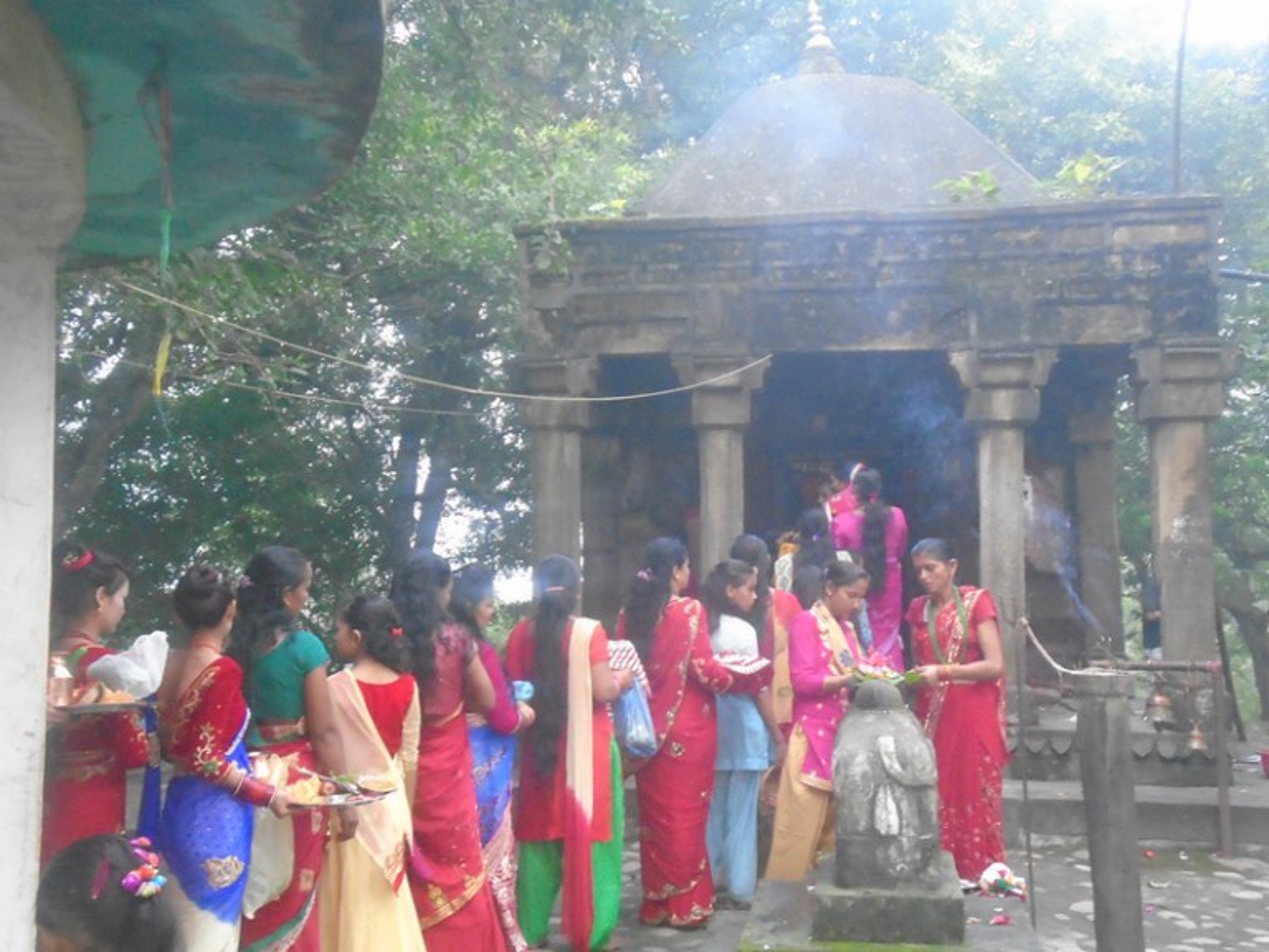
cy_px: 476
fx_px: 1540
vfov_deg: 34.3
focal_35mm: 42
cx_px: 634
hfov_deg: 44.8
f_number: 4.1
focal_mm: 7.4
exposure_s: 1/60
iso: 1000
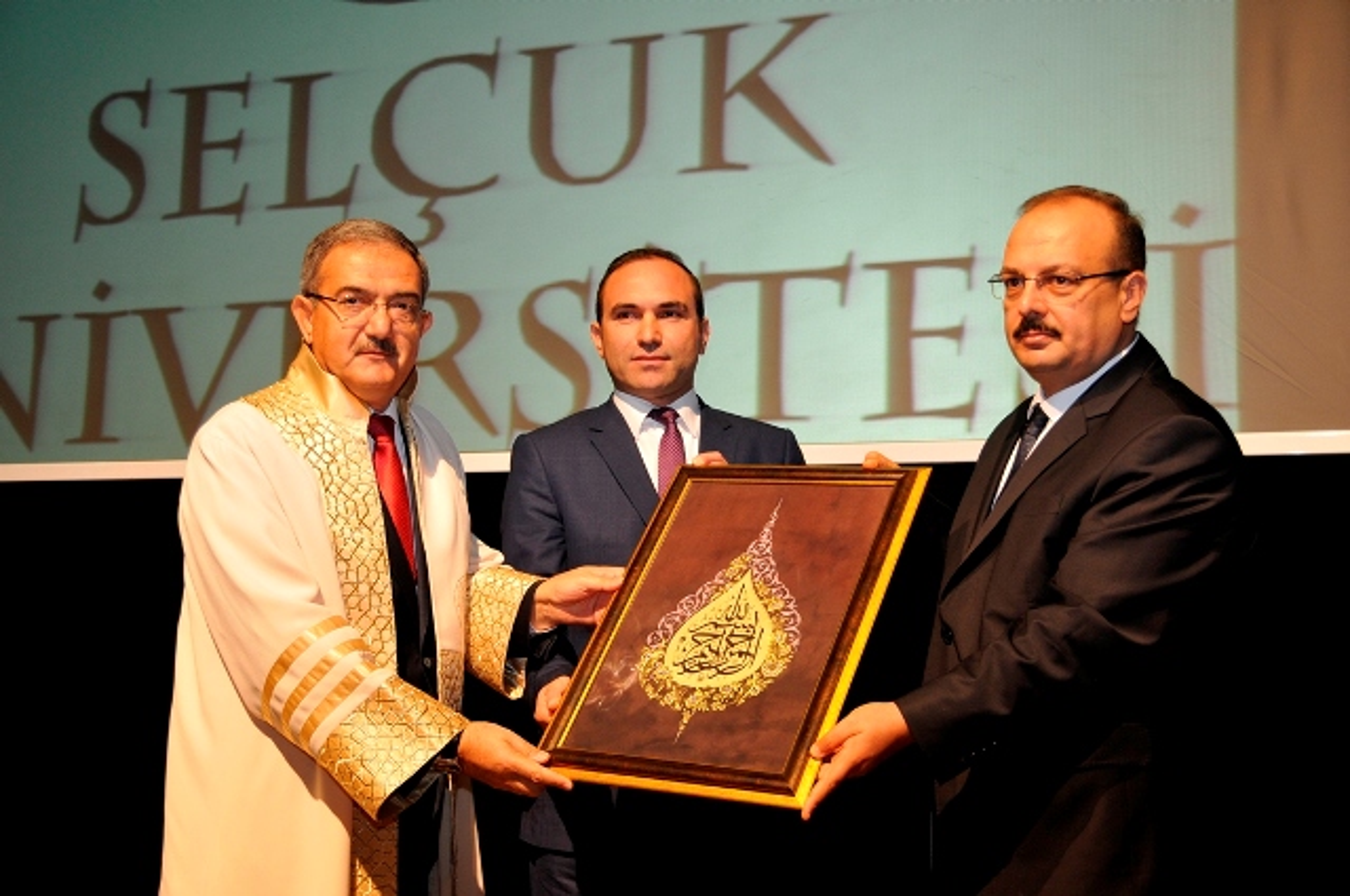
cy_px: 448
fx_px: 1629
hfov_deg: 45.0
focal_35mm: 44
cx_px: 675
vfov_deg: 30.8
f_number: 4
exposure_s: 1/80
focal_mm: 29
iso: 500
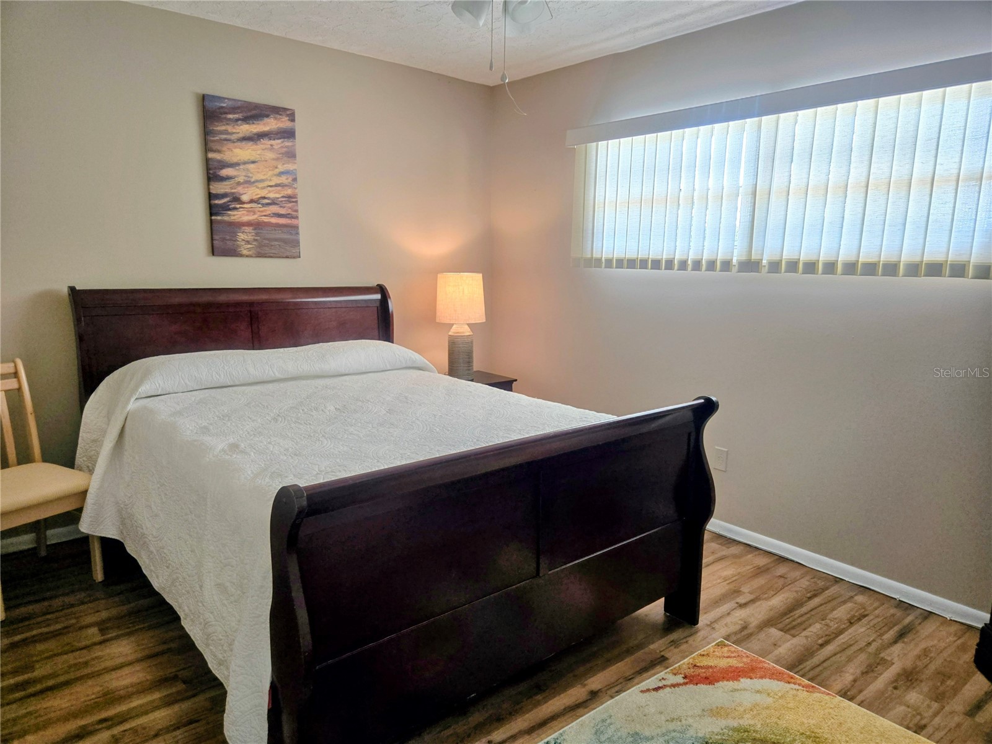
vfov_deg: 58.9
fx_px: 659
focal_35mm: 23
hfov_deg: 73.9
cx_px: 496
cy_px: 372
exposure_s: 1/120
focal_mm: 5.4
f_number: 1.8
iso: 160
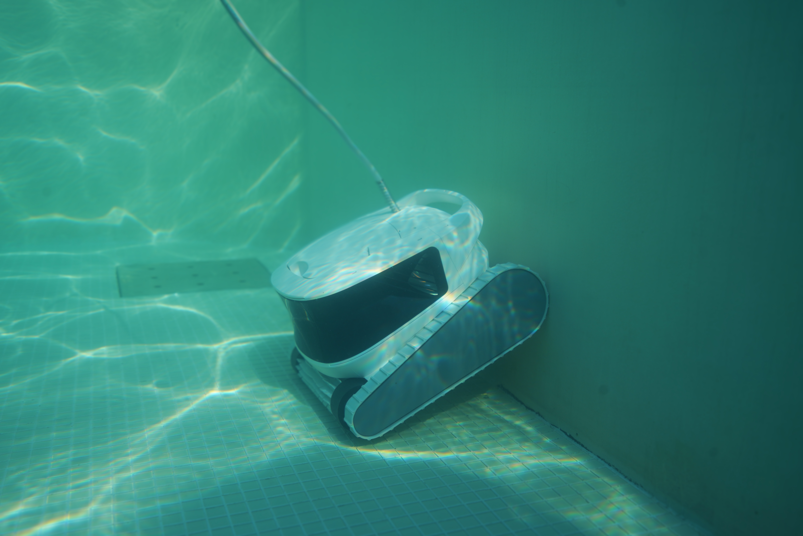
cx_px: 402
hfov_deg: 54.4
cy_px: 268
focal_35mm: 35
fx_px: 781
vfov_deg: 37.9
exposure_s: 1/400
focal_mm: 35
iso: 100
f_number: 6.3
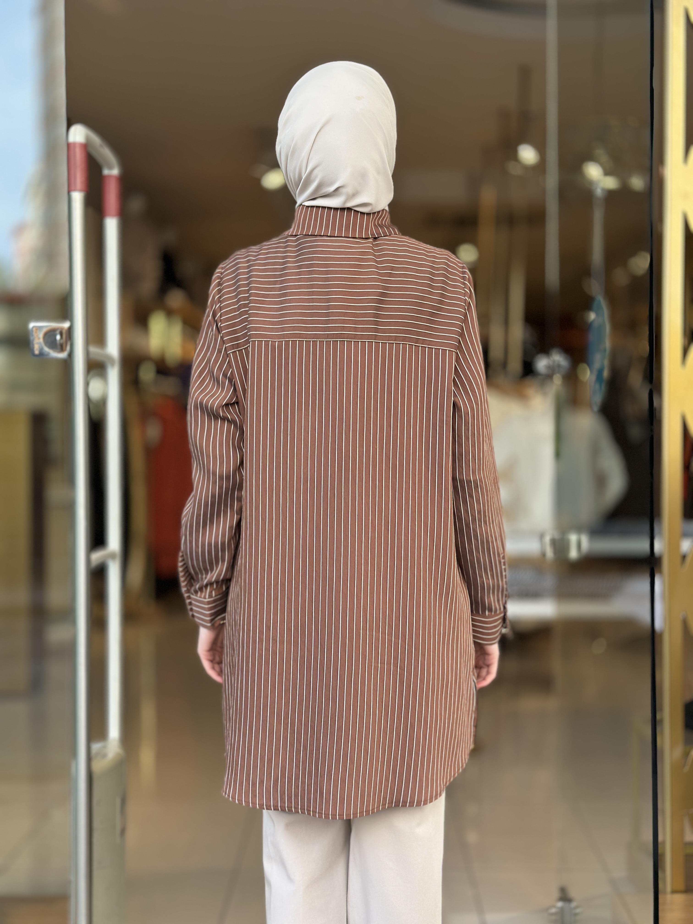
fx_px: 1281
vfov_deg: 39.7
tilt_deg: -1.2
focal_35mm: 48
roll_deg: -0.4
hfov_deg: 30.3
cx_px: 346
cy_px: 462
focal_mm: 6.86
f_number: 1.78
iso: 80
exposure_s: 1/339
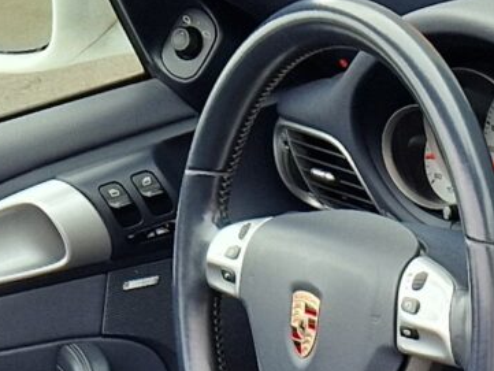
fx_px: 2327
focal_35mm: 163
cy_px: 1065
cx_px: 484
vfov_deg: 8.0
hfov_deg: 12.0
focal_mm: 5.4
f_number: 1.8
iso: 50
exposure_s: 1/248
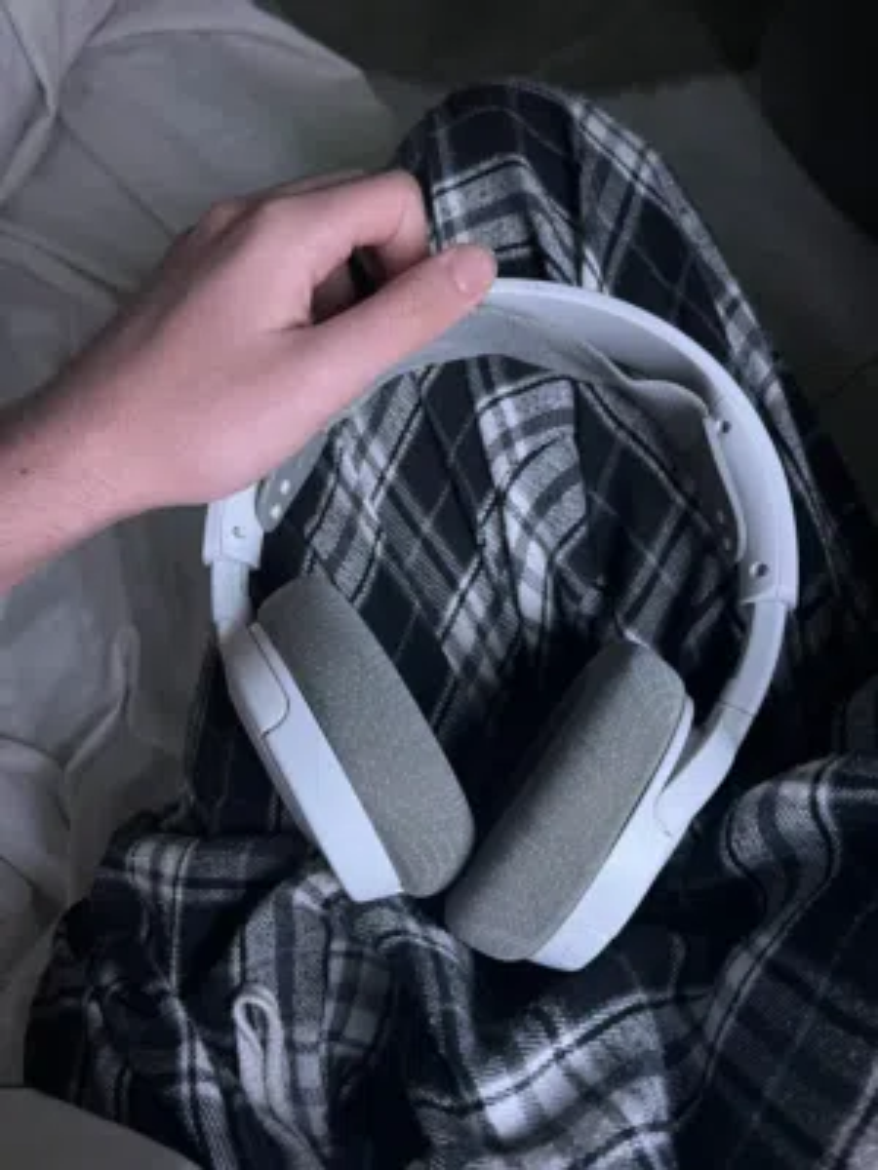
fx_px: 879
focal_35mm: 26
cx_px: 439
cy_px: 585
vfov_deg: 67.3
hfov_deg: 53.1
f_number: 1.5
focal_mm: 5.7
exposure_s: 1/36
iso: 640
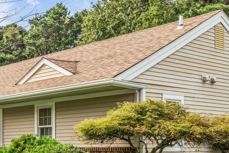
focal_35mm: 69
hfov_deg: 27.3
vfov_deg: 19.4
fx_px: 439
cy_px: 136
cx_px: -8
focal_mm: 24
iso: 100
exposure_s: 1/13
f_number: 22
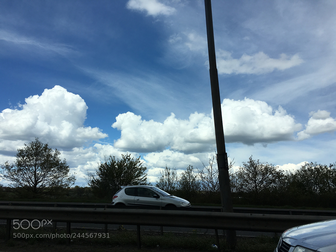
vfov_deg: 48.2
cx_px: 168
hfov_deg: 61.7
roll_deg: -0.6
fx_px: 281
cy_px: 126
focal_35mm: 29
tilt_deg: +14.4
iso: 25
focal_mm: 4.15
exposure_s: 1/2404
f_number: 2.2
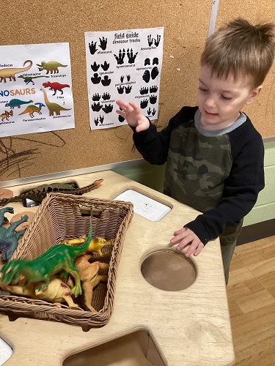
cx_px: 138
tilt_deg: -34.9
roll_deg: -2.4
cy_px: 183
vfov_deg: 58.4
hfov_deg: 45.4
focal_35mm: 31
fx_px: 328
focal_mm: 3.3
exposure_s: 1/60
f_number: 2.4
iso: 250
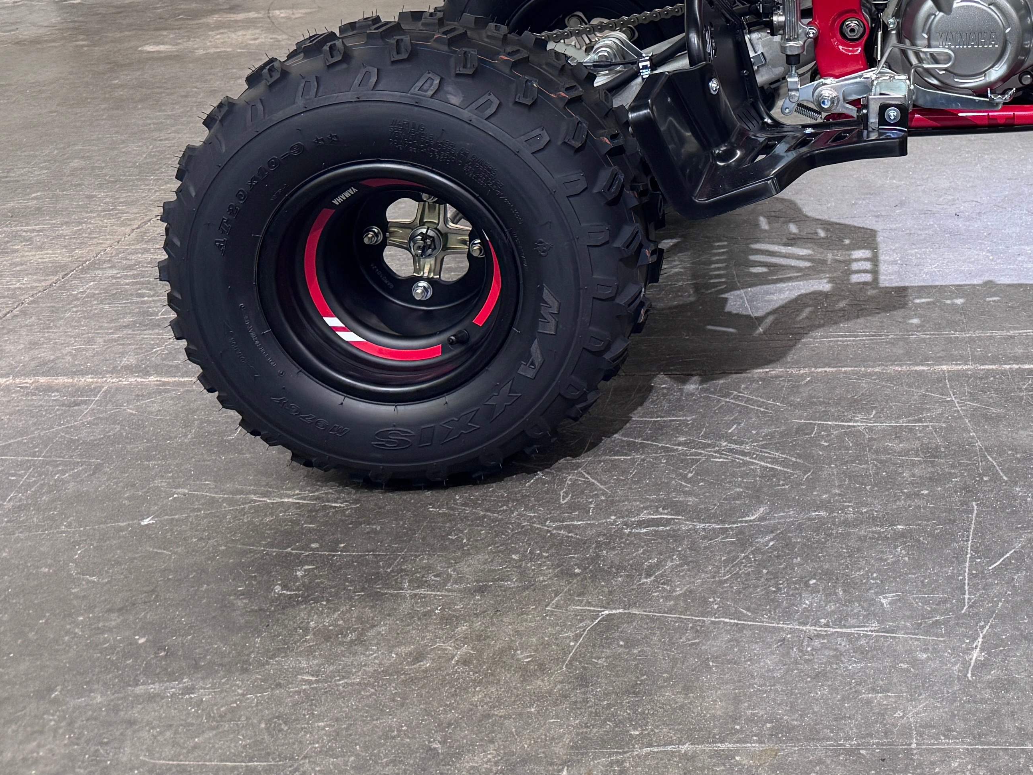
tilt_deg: -13.4
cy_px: 11
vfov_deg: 26.2
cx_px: 1018
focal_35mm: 53
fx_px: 1582
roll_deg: -0.3
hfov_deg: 33.3
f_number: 1.78
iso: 200
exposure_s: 1/120
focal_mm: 6.76
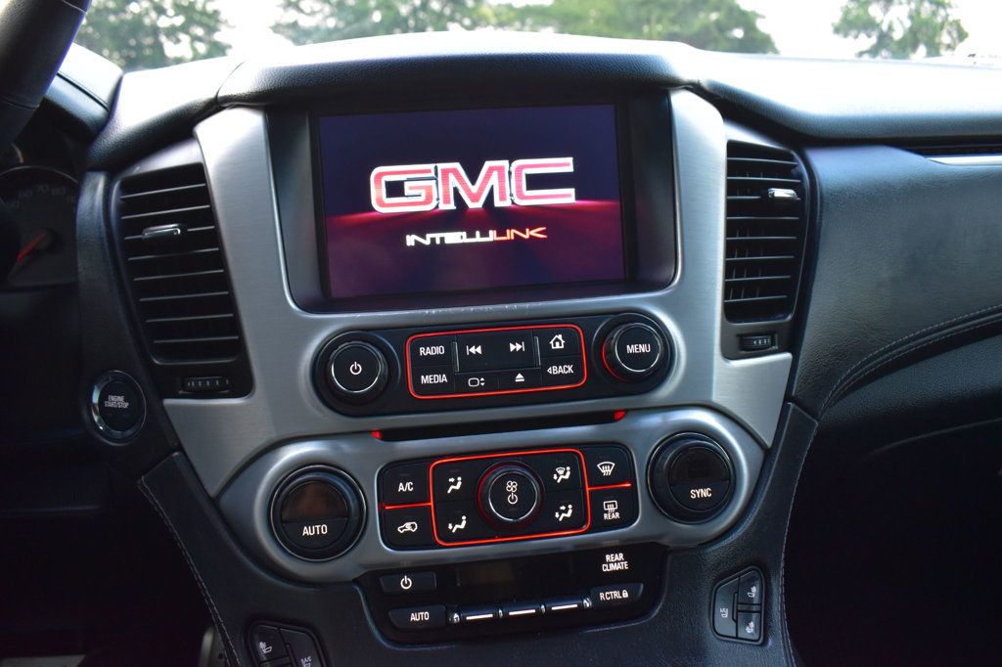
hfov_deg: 67.4
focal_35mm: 27
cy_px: 334
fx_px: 751
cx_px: 501
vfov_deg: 47.9
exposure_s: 1/15
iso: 900
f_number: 6.3
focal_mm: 18
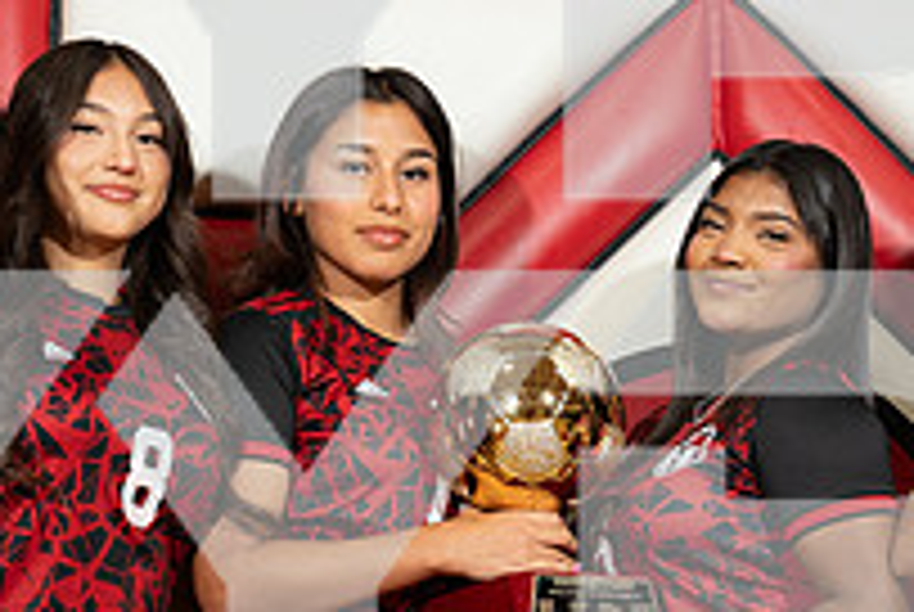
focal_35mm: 134
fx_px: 3407
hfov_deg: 15.3
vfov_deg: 10.2
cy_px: 511
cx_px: 491
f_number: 4
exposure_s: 1/250
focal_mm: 47
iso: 1000
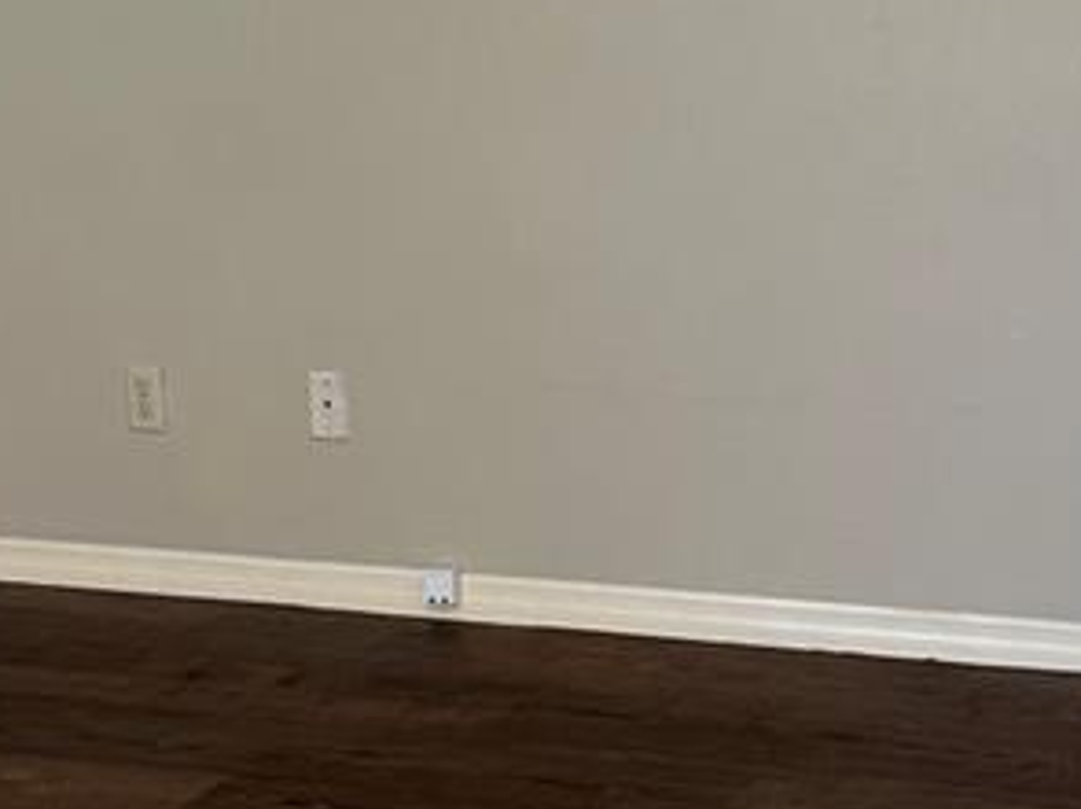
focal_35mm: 98
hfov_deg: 19.9
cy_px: 397
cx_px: 783
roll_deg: +0.4
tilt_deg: -12.2
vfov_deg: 15.1
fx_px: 3058
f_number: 1.78
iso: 125
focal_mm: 6.86
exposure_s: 1/60
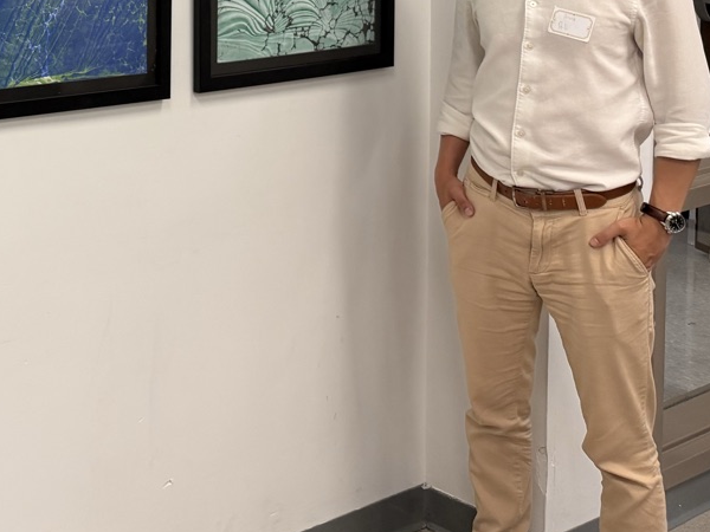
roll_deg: +0.5
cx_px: -167
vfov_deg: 21.2
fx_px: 1313
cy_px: -124
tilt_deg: -1.4
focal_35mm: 64
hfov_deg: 26.5
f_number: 1.78
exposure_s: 1/120
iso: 160
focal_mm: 6.76
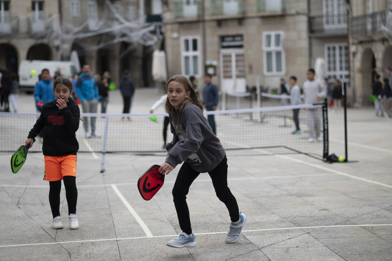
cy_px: 130
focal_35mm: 85
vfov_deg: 16.1
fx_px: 925
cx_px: 196
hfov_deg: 23.9
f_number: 2.5
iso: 200
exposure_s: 1/2000
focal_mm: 85
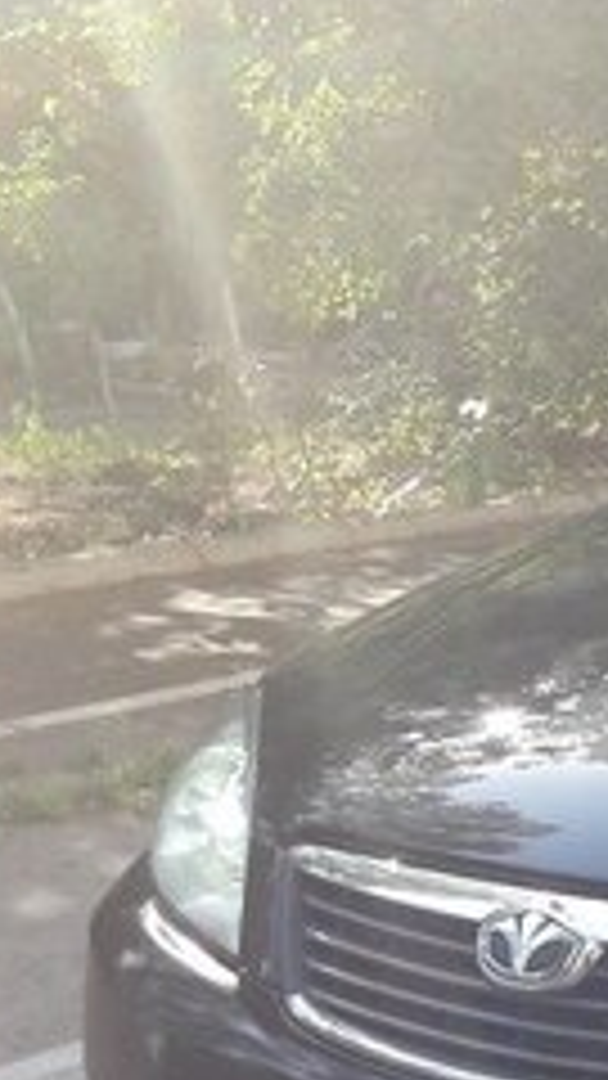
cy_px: 844
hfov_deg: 12.4
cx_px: 1284
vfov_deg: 24.9
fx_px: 2408
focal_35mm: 84
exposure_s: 1/331
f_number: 1.9
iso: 40
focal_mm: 3.7
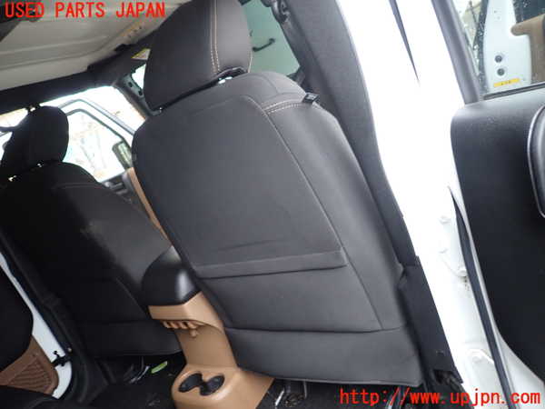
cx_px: 272
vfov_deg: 54.9
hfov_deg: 69.4
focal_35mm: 25
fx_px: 394
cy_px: 204
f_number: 2
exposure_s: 1/40
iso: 200
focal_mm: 4.5
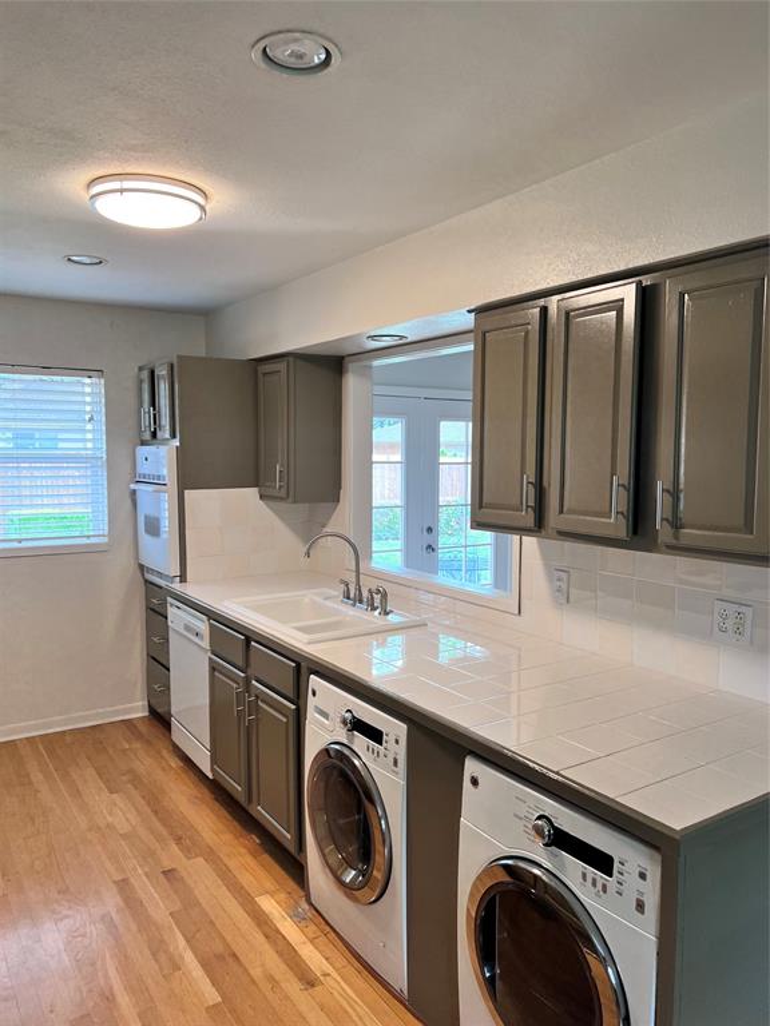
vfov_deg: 67.3
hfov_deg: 53.1
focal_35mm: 26
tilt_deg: -2.1
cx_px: 385
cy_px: 513
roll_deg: +2.5
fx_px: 771
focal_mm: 5.7
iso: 64
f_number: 1.5
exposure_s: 1/60
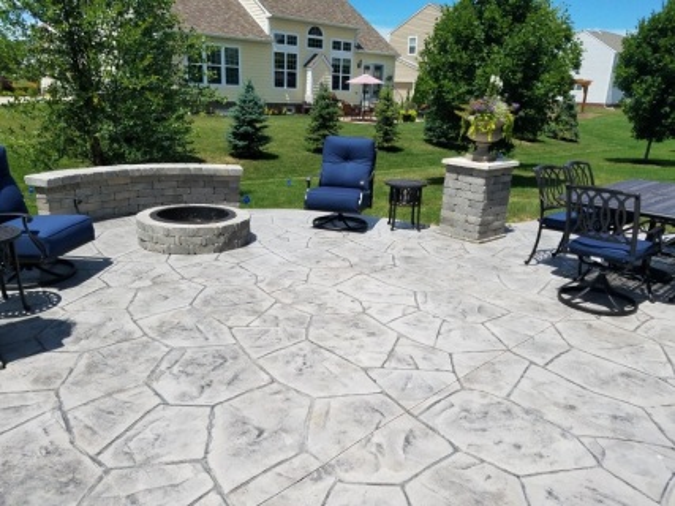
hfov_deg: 67.3
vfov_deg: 53.0
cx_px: 338
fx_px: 507
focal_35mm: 26
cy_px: 253
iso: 50
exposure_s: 1/3856
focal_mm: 4.2
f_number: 1.7
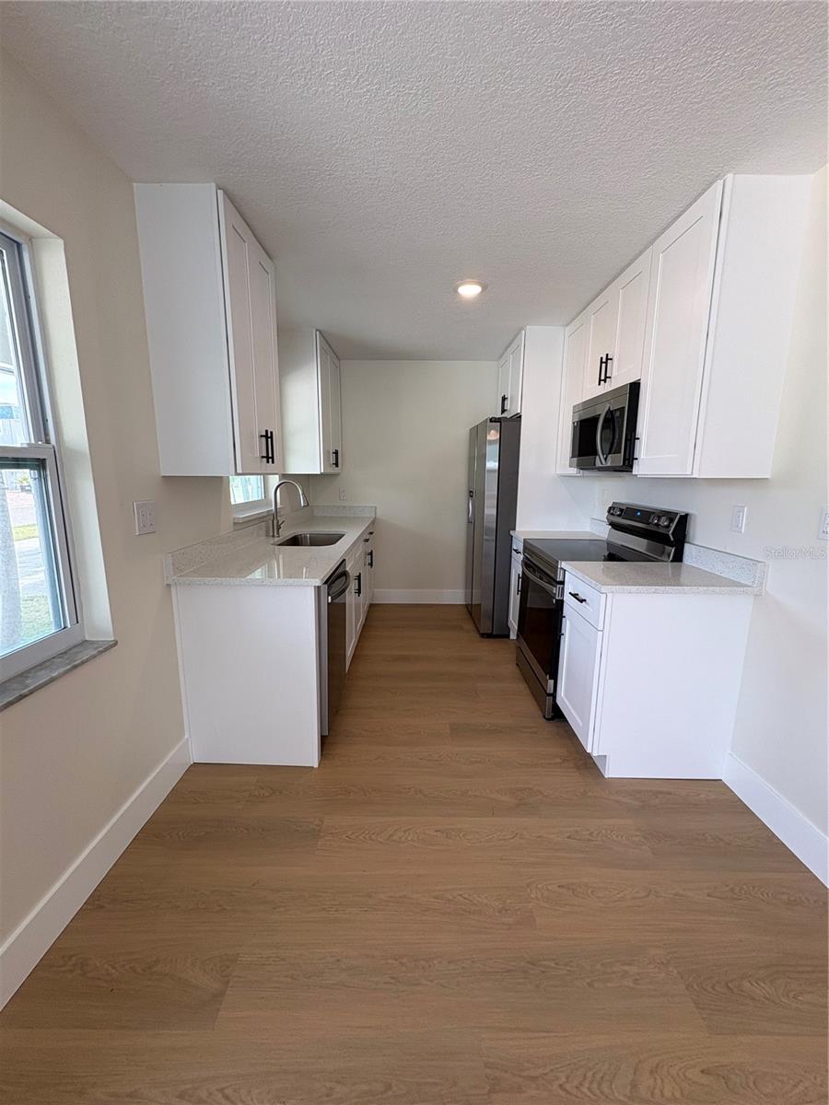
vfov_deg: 102.1
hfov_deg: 85.7
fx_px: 447
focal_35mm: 14
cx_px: 414
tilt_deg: -8.8
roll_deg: -1.1
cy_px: 552
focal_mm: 2.22
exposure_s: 1/120
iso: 100
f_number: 2.2
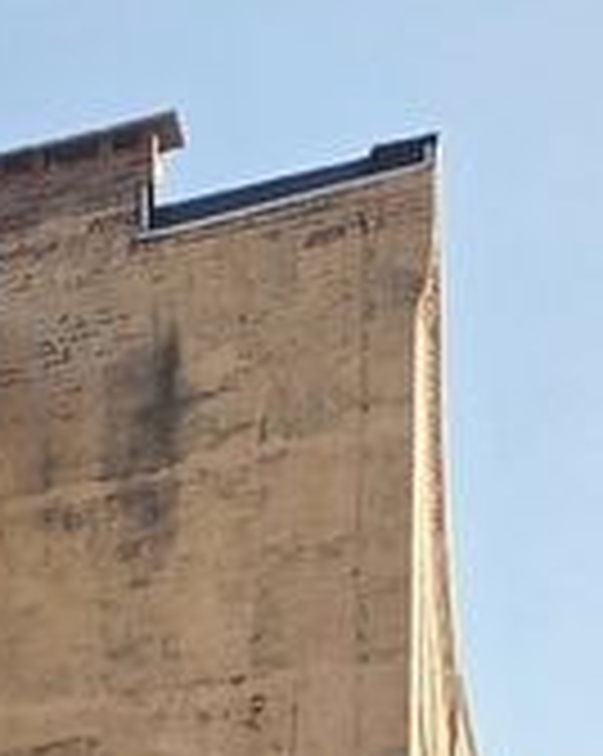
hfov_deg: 12.5
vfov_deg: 14.3
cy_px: 1609
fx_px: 2391
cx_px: -626
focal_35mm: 107
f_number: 1.8
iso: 25
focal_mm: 5.4
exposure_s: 1/850
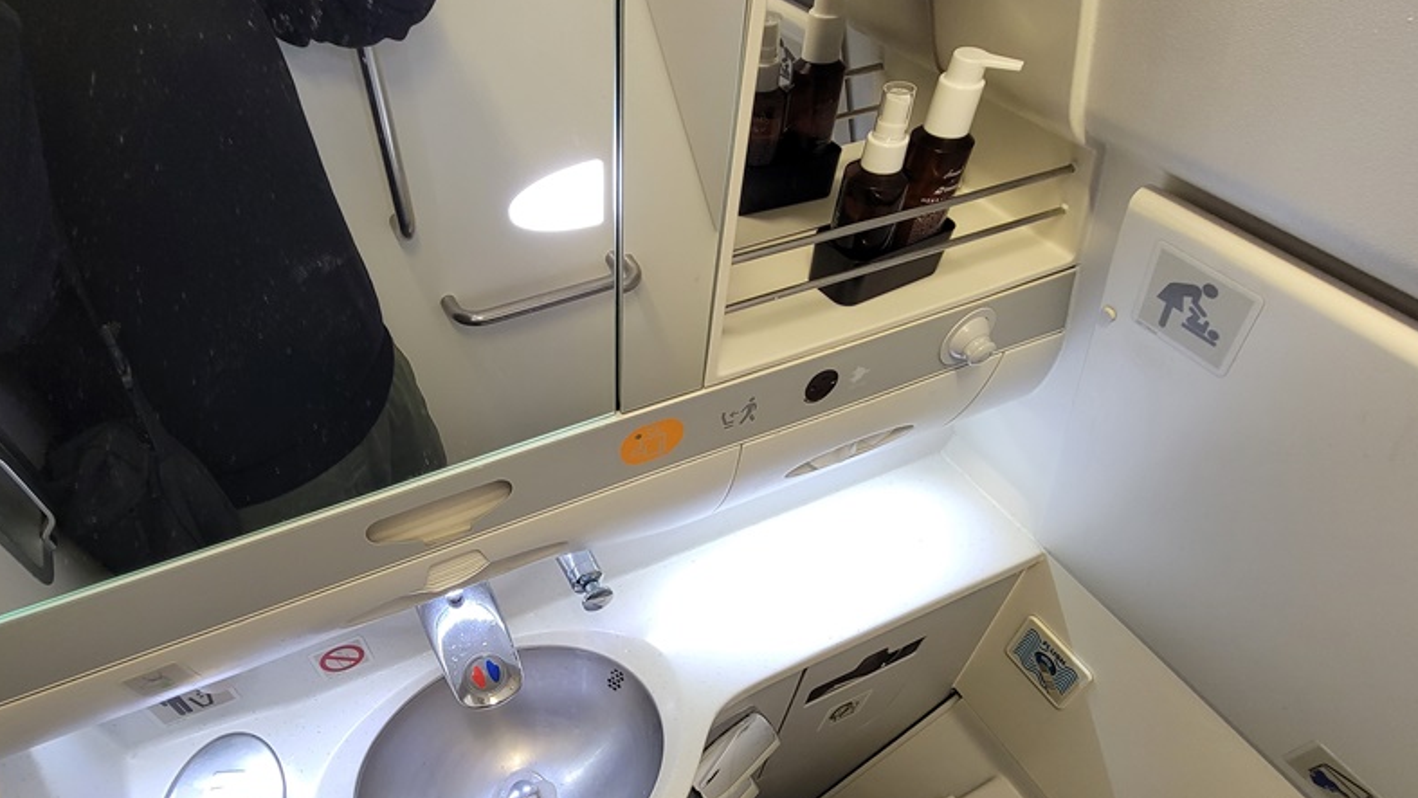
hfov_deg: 92.0
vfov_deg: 59.6
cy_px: 535
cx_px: 604
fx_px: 677
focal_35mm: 18
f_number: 2.2
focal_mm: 2.2
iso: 320
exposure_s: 1/32
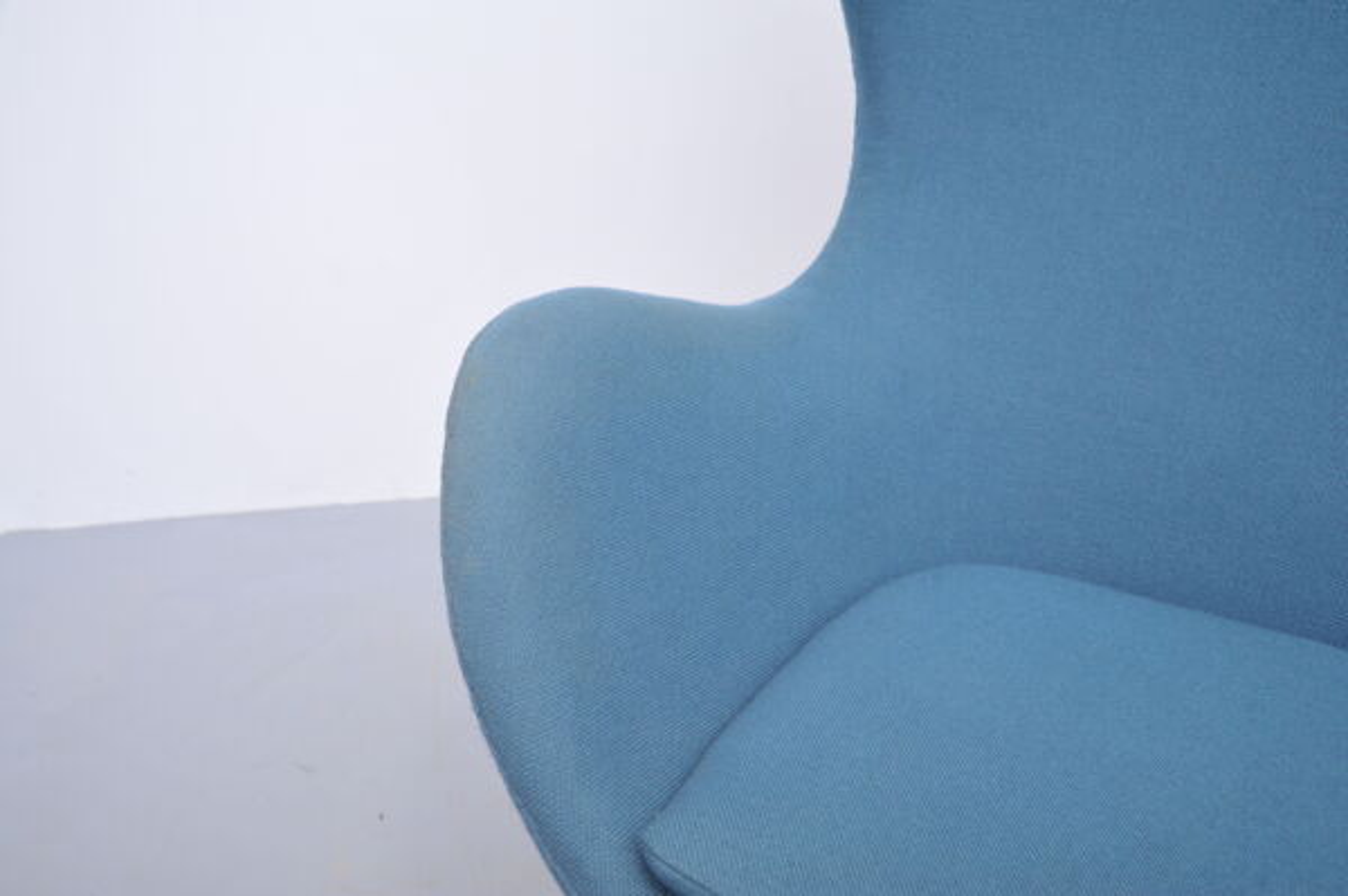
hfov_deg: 54.5
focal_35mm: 35
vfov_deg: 37.8
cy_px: 448
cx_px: 674
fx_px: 1309
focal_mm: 35
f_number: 9
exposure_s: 1/200
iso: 1600
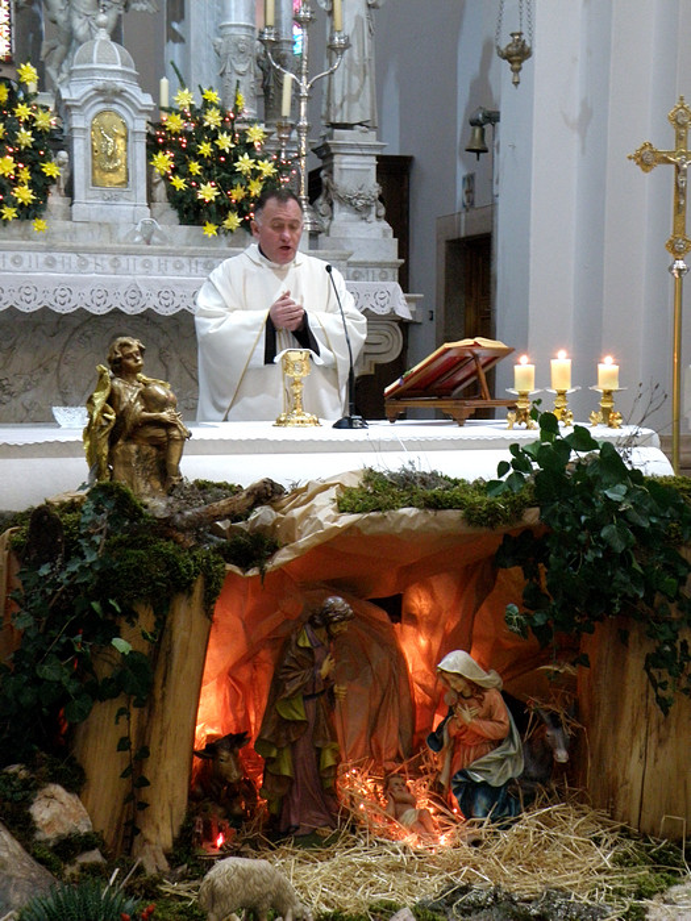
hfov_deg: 24.4
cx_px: 346
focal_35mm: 60
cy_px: 460
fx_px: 1597
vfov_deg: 32.2
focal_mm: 10.66
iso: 400
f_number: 3.6
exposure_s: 1/15
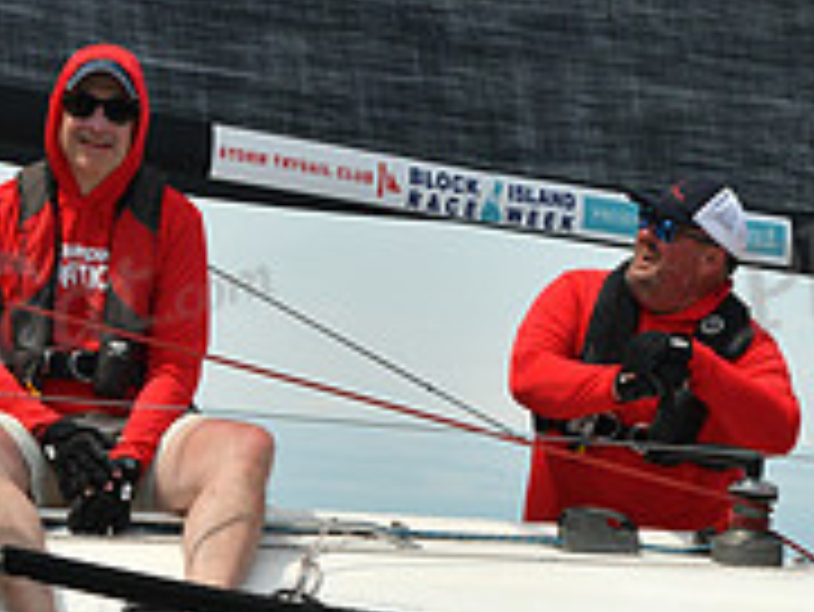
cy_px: 515
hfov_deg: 9.2
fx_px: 5083
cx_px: 508
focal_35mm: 216
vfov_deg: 6.9
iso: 320
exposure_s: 1/1250
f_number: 9
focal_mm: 70
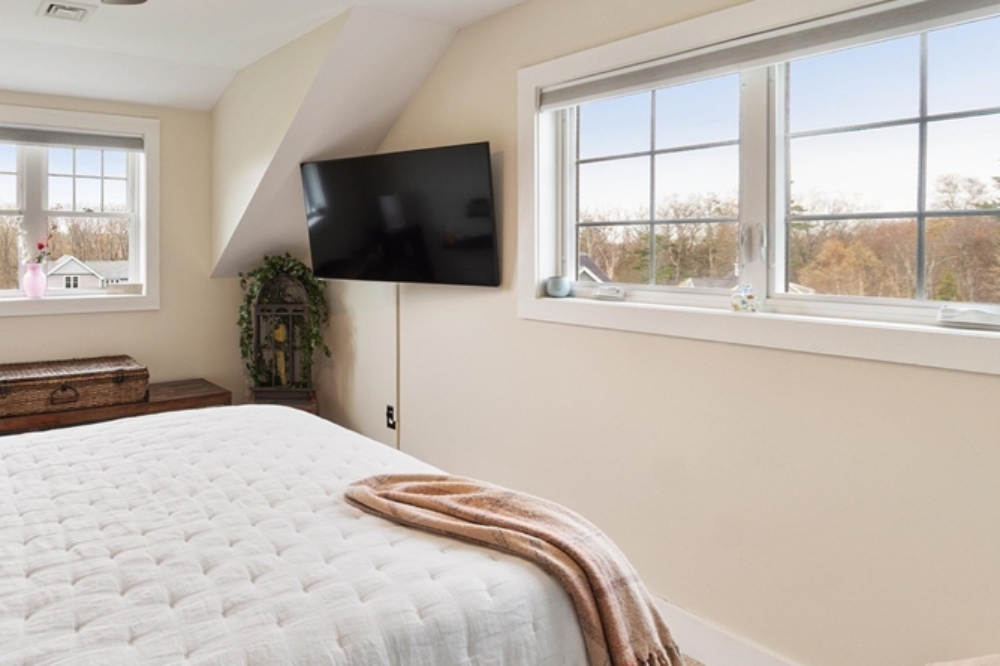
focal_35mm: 23
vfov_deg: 54.4
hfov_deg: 72.6
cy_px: 245
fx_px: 639
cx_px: 295
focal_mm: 10
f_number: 5.6
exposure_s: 1/10
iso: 320
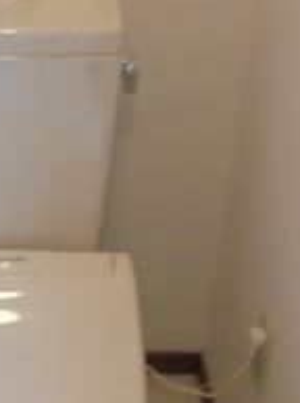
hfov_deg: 17.7
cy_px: 286
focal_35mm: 81
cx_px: 0
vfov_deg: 24.0
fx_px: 939
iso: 400
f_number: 3.5
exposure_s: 1/25
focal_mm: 4.6
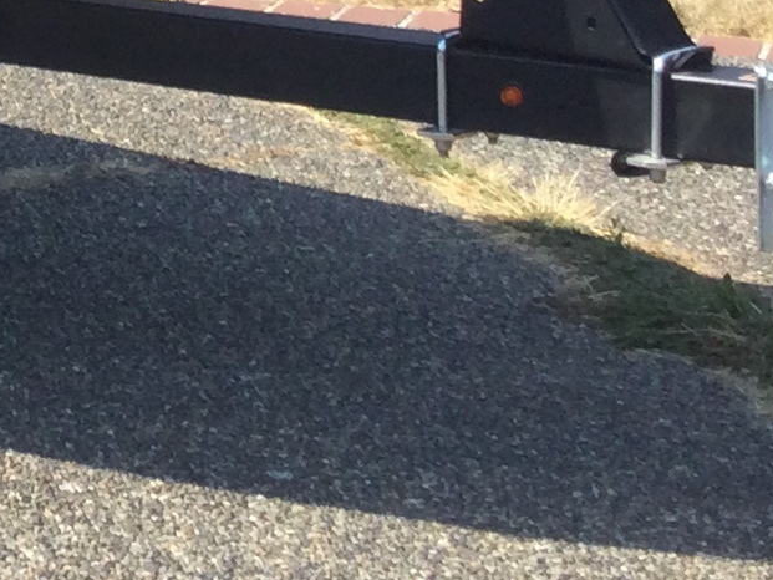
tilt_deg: -5.4
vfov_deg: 8.8
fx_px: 3641
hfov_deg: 11.1
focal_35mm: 163
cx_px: -727
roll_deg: +2.9
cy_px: -340
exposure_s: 1/532
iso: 25
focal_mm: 3.3
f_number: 2.4
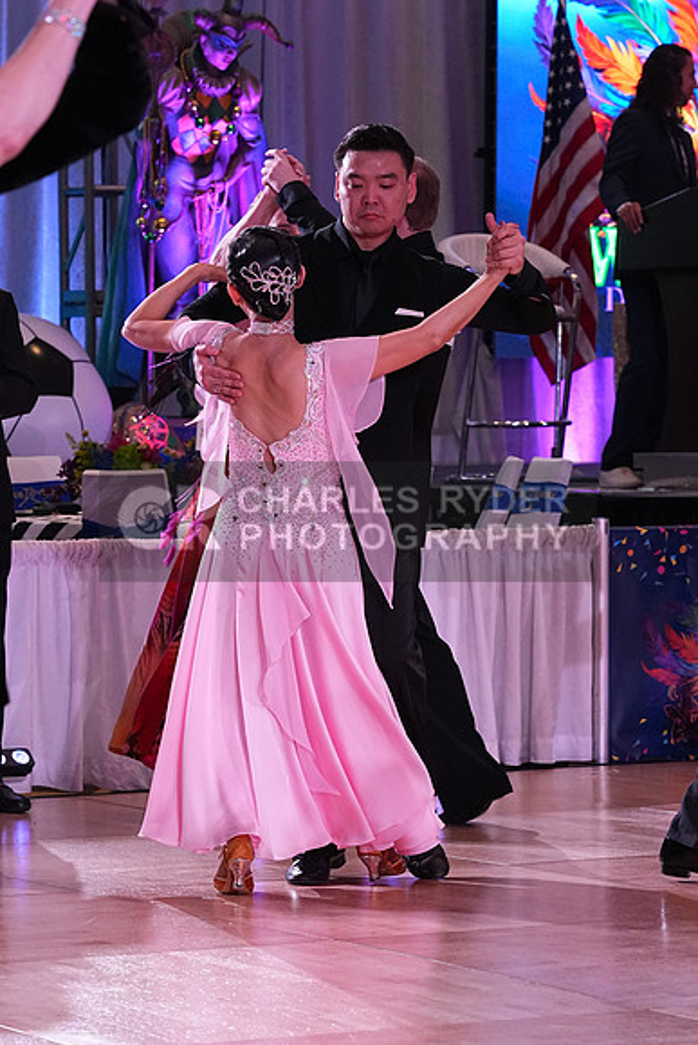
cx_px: 349
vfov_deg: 13.1
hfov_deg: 8.7
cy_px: 522
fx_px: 4563
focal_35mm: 157
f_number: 6.3
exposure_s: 1/320
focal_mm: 105
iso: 3200
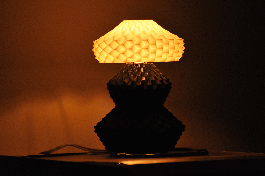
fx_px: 2207
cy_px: 88
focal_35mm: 300
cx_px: 132
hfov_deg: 6.9
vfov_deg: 4.6
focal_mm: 300
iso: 4000
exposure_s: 1/640
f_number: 5.6
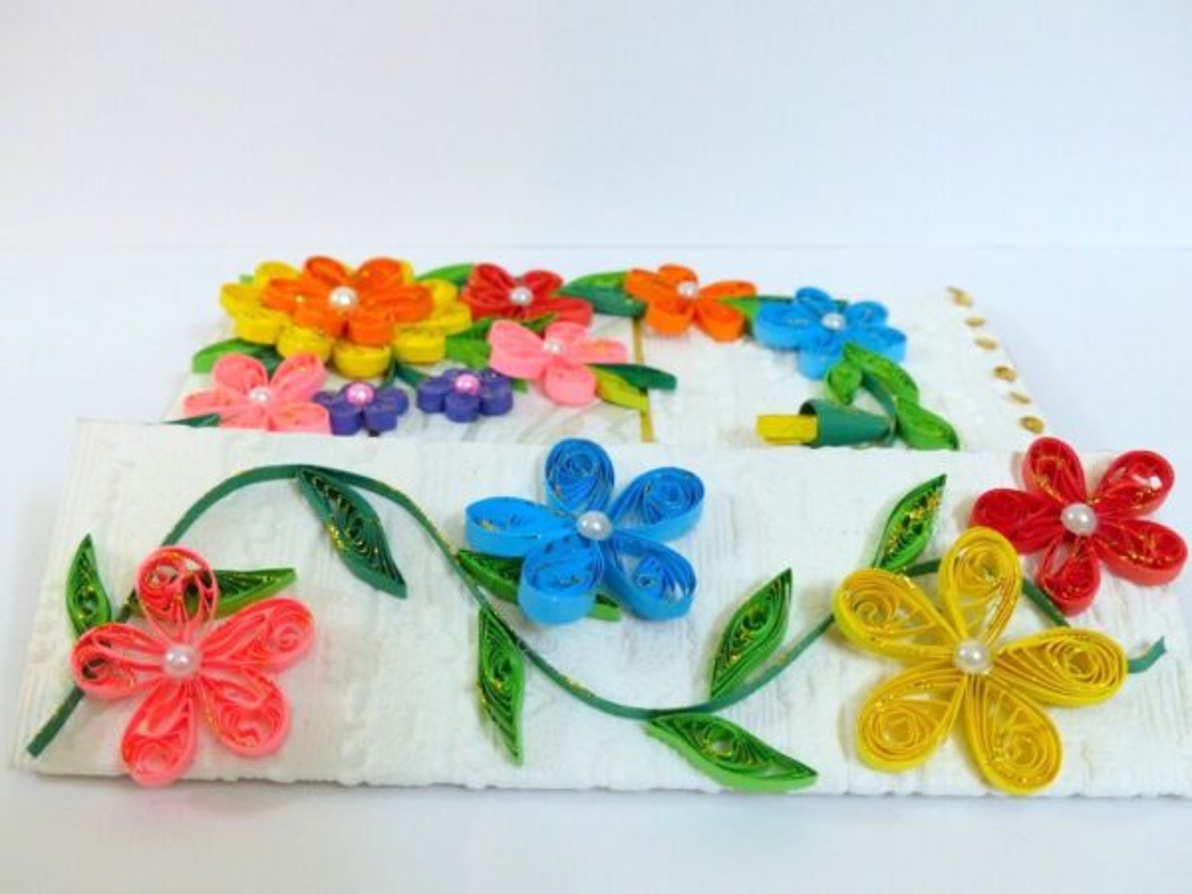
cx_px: 596
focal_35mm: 44
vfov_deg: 32.9
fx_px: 1515
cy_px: 447
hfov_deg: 42.9
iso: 400
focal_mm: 7.8
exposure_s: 1/25
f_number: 2.8
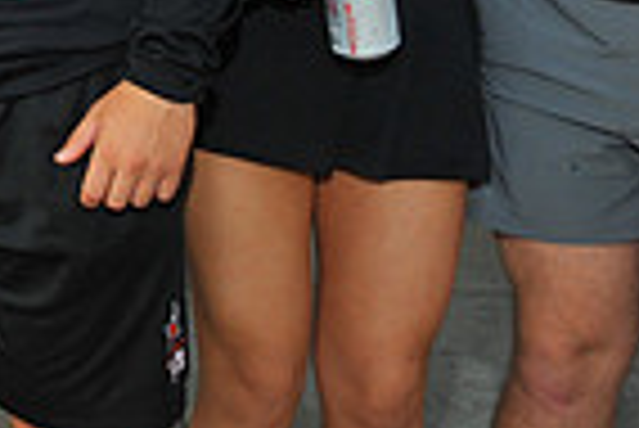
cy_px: -324
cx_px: -405
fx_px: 2754
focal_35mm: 155
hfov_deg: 12.4
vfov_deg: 8.6
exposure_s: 1/60
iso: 800
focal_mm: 38
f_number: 6.3
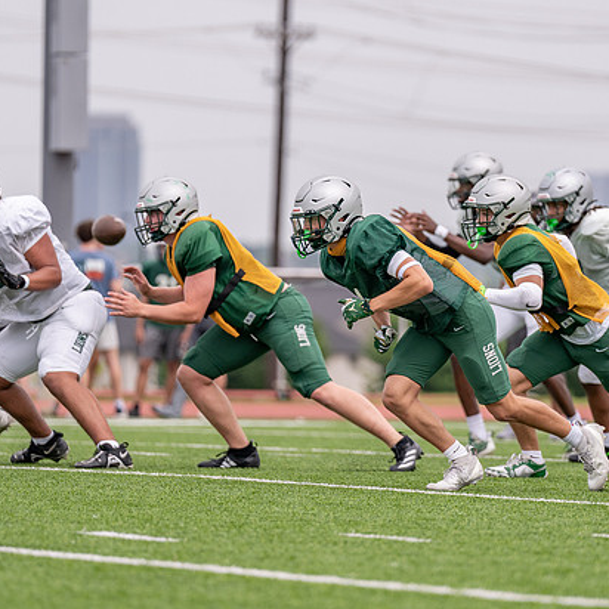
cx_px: 413
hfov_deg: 5.4
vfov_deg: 5.4
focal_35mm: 326
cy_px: 304
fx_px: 6489
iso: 250
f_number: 2.8
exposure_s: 1/3200
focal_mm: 200
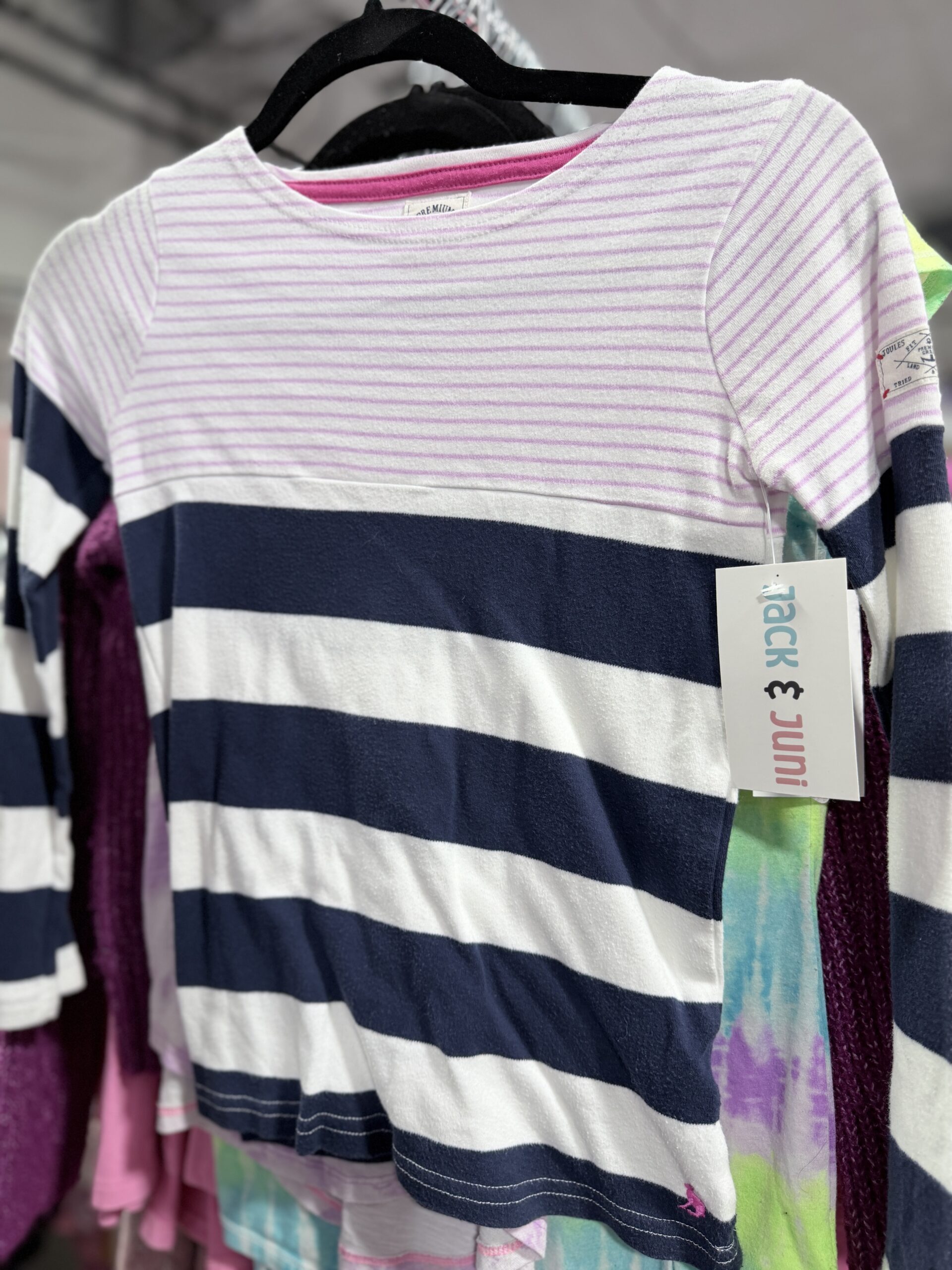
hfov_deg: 56.8
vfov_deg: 71.6
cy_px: 635
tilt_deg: -2.7
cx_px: 476
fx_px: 880
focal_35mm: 24
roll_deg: -2.3
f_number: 1.78
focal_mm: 6.76
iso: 125
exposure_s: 1/60
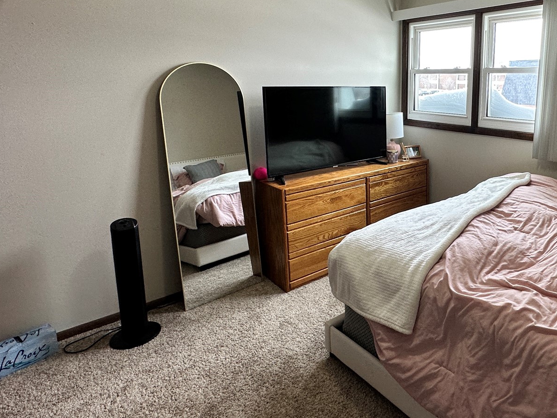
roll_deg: -1.1
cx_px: 412
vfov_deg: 55.7
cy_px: 142
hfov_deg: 67.4
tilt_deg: -8.6
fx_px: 386
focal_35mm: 24
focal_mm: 2.22
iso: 125
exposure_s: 1/120
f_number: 2.2
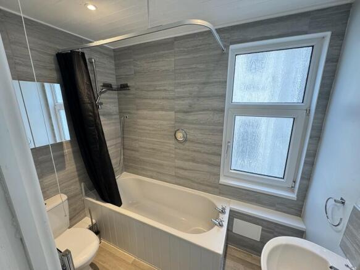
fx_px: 146
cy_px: 135
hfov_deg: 102.1
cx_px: 180
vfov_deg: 85.7
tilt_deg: -13.3
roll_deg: +0.2
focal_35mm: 14
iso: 250
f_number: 2.2
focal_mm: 2.22
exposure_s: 1/50
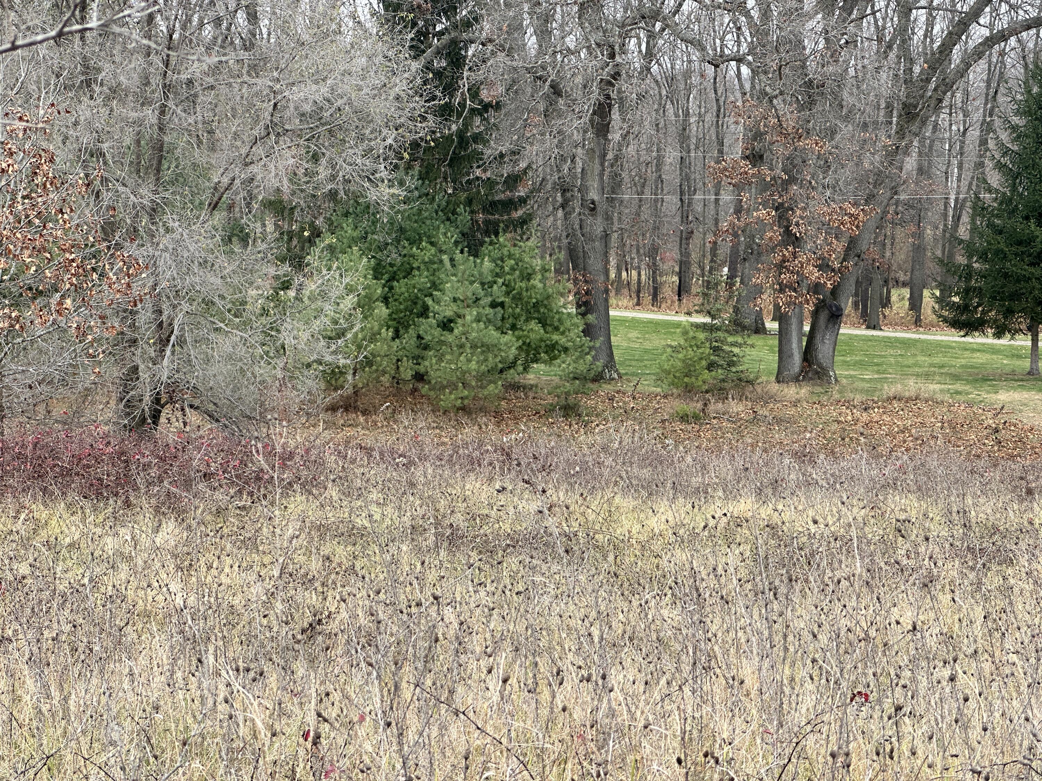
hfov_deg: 25.3
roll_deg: +2.7
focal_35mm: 77
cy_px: 390
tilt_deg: -7.7
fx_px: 2318
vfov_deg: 19.1
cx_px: 521
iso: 50
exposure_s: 1/99
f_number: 2.8
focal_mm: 9
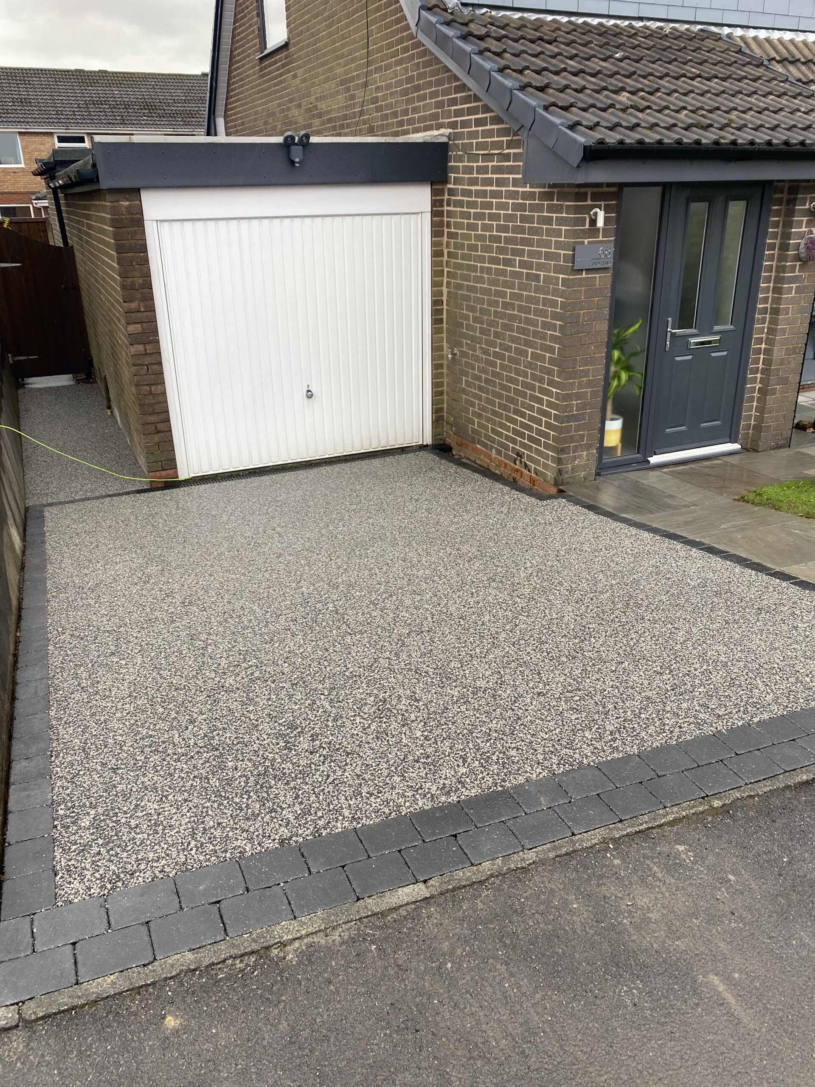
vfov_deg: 67.3
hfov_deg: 53.1
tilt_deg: -22.2
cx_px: 408
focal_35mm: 26
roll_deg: +2.7
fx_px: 816
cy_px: 544
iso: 32
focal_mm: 4.25
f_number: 1.8
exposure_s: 1/122
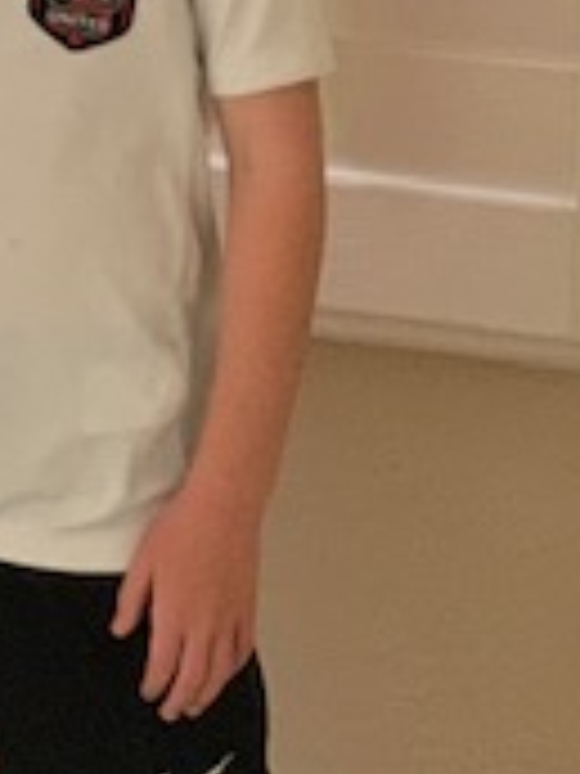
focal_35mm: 193
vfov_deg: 9.9
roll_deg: +0.2
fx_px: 4312
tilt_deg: -10.7
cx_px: -490
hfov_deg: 7.5
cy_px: -374
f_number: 2.4
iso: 400
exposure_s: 1/60
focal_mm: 6
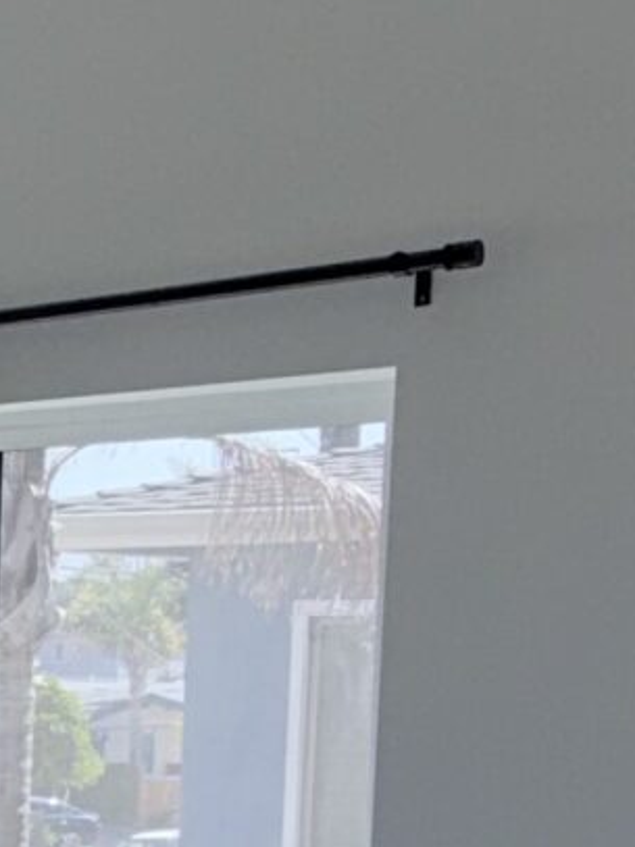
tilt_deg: -5.6
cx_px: -583
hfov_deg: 14.3
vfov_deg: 21.3
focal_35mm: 88
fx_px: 2154
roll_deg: -0.2
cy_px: 899
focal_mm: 2.22
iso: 16
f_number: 2.2
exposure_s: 1/162
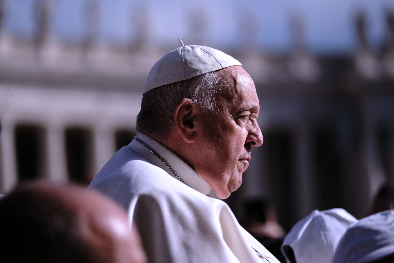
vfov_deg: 6.5
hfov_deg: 9.8
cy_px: 132
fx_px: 2298
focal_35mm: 210
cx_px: 197
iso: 200
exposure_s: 1/4700
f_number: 2.8
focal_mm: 140
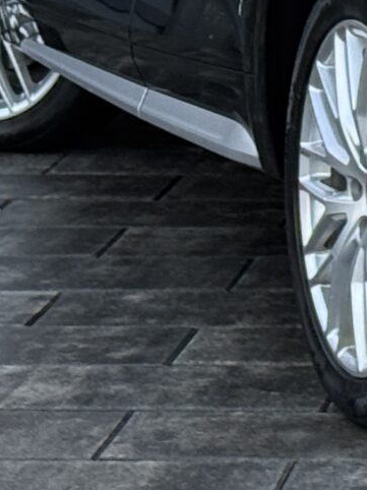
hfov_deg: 5.7
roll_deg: -0.5
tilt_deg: -1.3
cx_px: 715
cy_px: -316
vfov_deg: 7.6
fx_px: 3608
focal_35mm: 255
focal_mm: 6.76
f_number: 1.78
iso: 80
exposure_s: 1/239
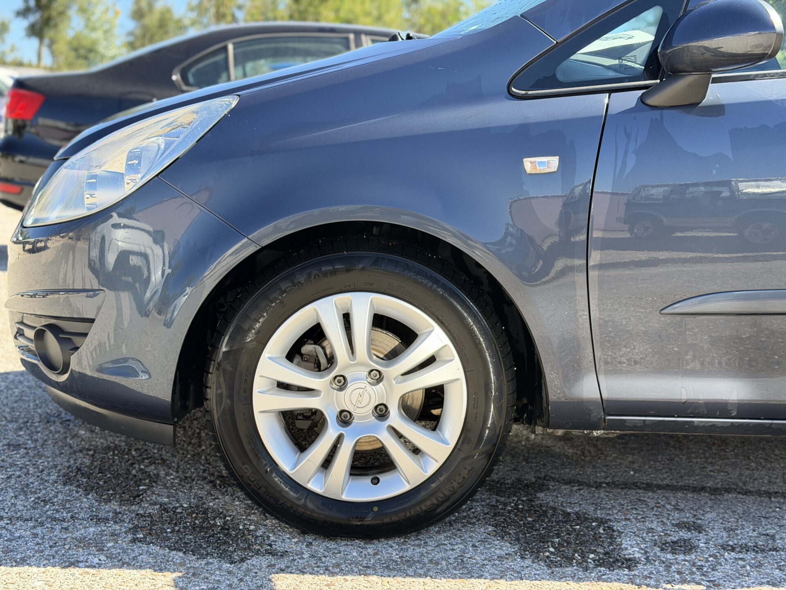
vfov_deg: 30.3
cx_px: 393
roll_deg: -1.0
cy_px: 295
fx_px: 1090
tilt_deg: -5.2
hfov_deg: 39.7
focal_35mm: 48
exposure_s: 1/975
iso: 80
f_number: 1.78
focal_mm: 6.76
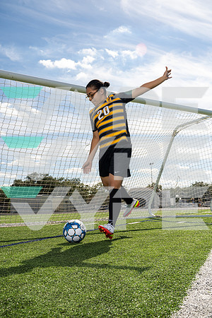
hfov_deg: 35.9
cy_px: 159
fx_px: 327
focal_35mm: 37
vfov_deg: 51.9
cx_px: 106
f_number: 8
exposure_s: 1/250
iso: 100
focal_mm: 37
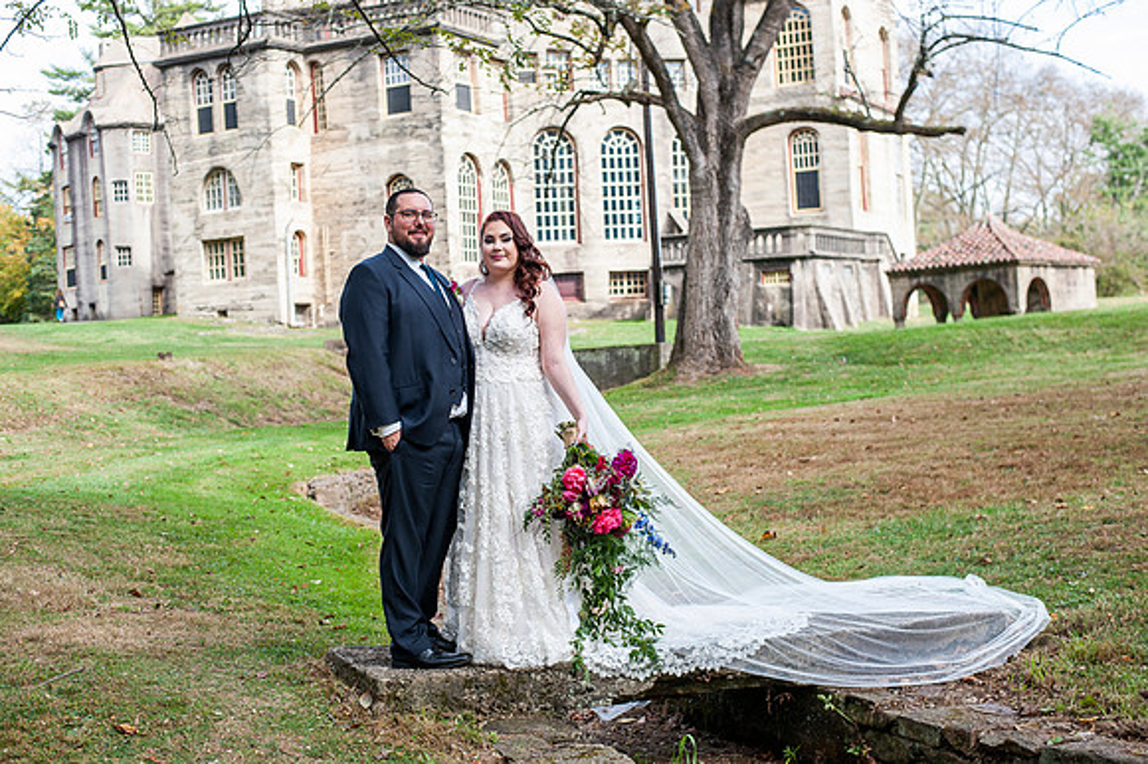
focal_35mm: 50
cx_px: 574
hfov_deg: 39.6
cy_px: 382
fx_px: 1593
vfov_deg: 27.0
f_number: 4
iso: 400
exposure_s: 1/800
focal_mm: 50
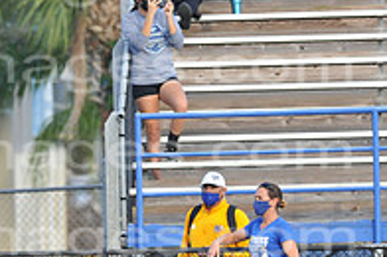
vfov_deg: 1.5
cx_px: -87
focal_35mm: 890
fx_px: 9552
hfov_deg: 2.3
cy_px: 285
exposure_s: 1/1250
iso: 800
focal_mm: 300
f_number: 4.5
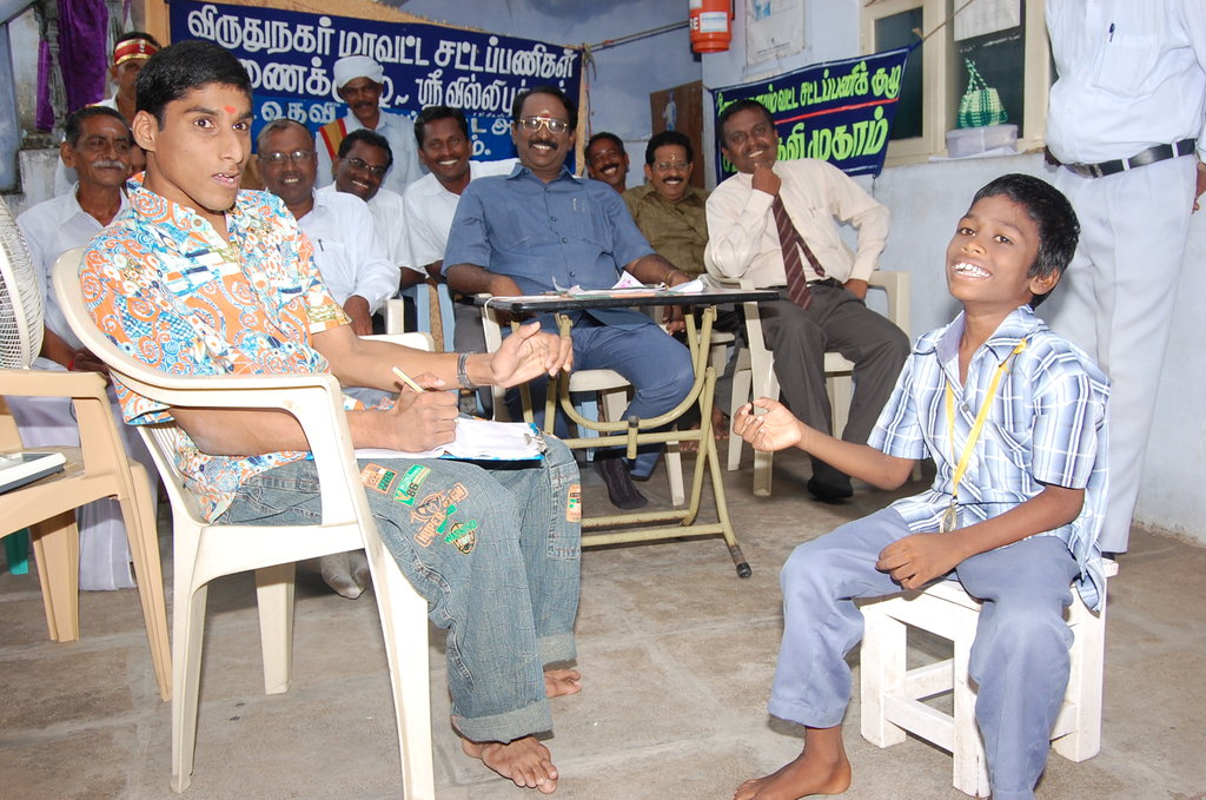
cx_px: 603
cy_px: 400
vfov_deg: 38.2
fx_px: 1154
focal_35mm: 34
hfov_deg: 55.2
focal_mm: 23
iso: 400
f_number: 7.1
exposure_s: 1/125
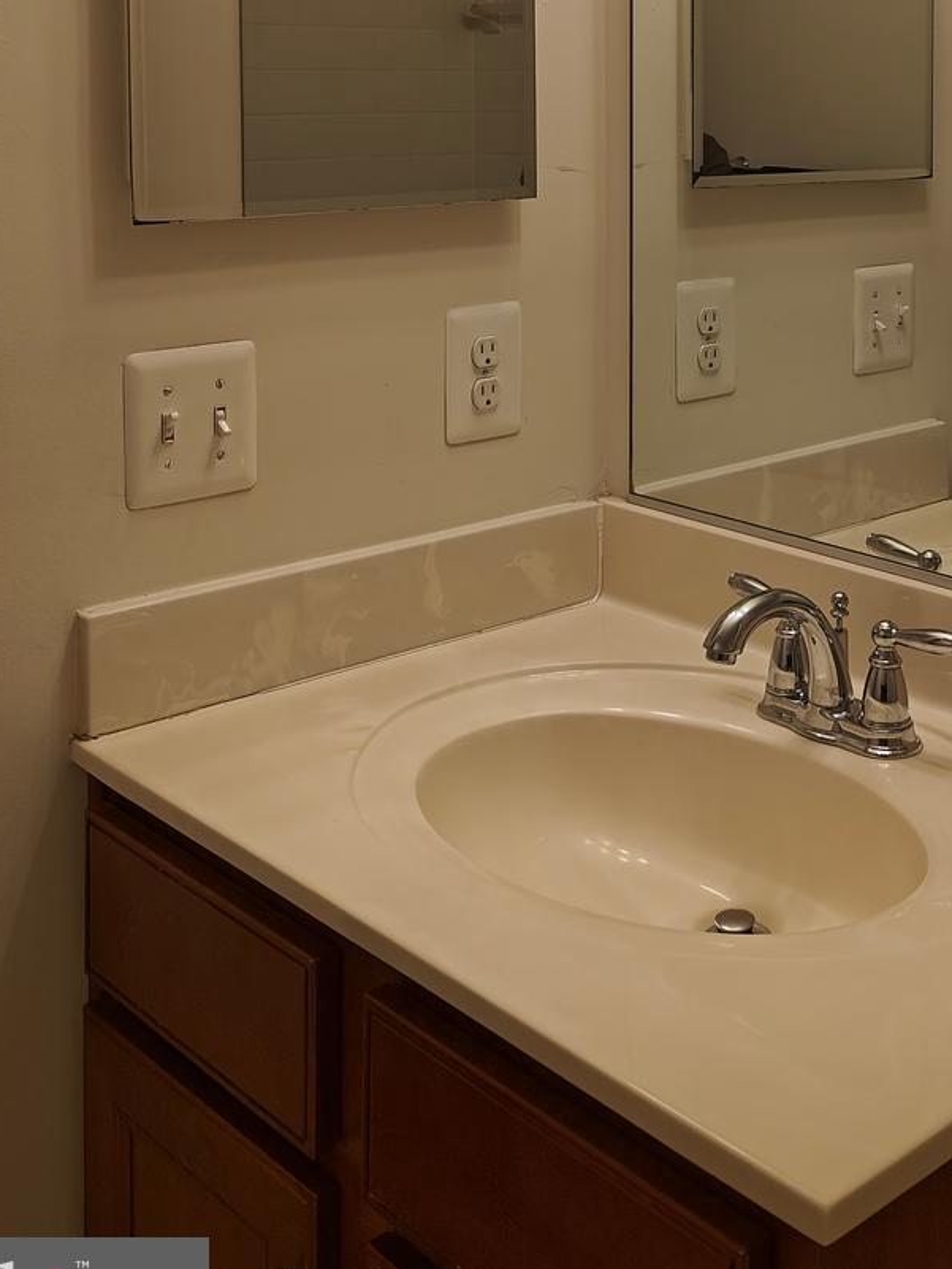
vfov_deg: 38.7
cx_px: 725
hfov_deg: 30.9
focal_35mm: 46
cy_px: 151
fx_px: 1686
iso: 50
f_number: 1.8
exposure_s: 1/120
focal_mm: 5.59
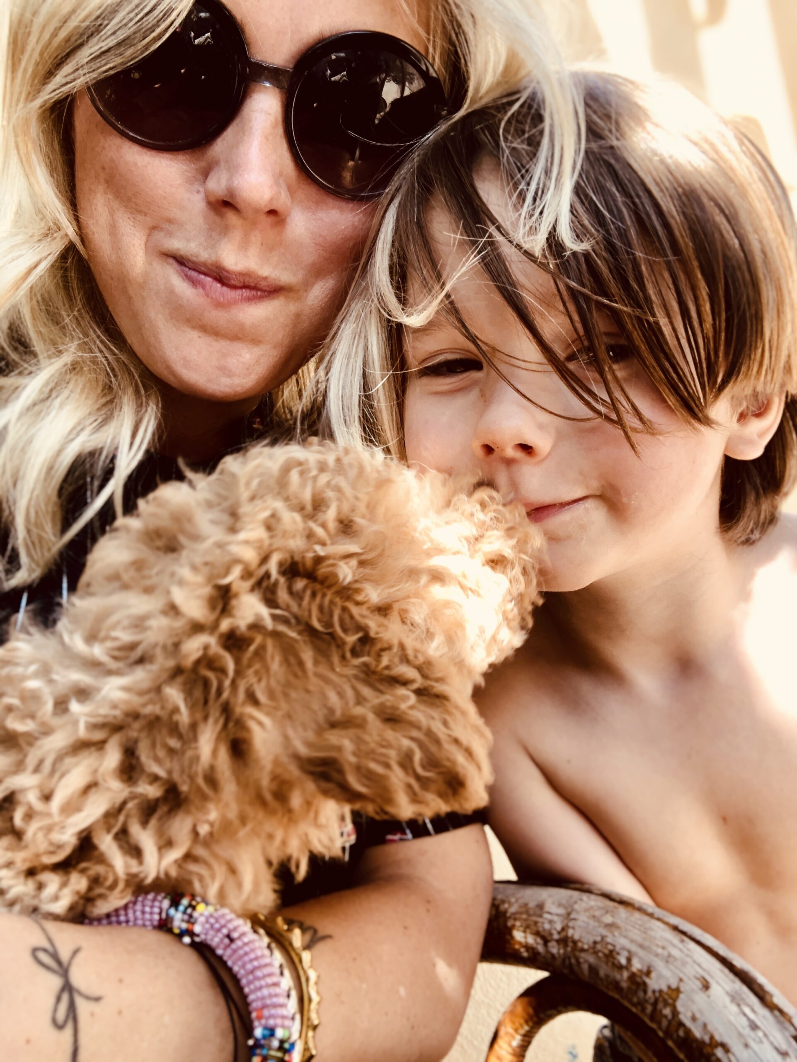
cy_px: 531
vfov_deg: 56.8
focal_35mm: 32
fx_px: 981
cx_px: 398
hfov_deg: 44.2
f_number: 2.2
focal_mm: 2.87
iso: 20
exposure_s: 1/40
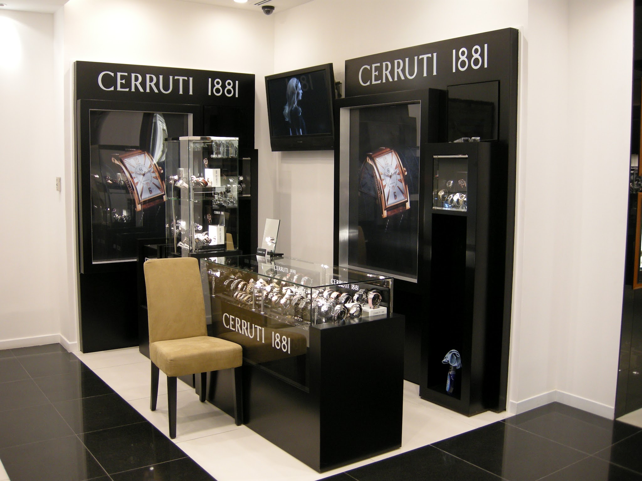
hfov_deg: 52.6
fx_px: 649
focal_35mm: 35
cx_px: 321
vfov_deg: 40.7
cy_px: 240
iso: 156
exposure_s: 1/55.7
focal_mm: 7.5
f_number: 2.7
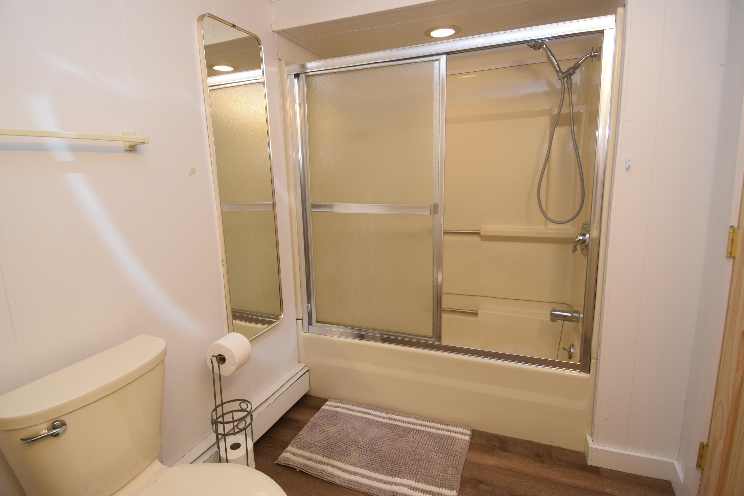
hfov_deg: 90.0
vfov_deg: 67.4
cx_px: 372
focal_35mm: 18
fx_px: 372
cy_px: 248
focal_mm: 12
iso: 640
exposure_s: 1/125
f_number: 5.6
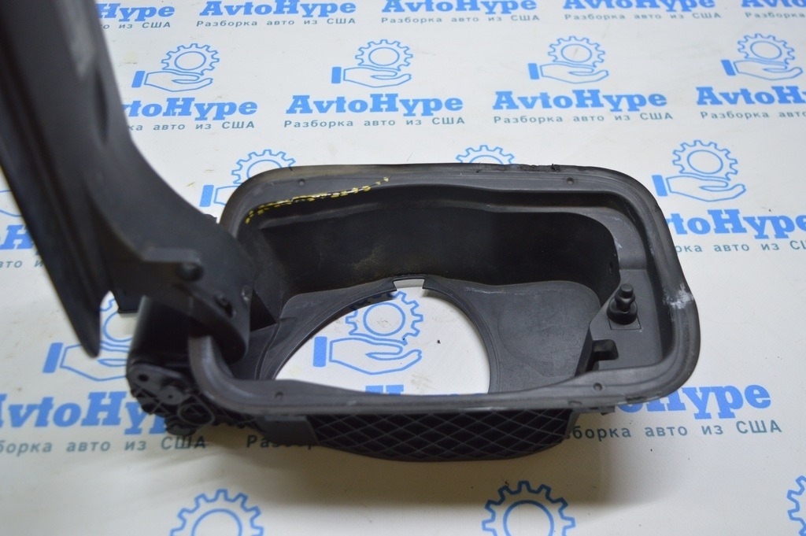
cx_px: 403
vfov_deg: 36.8
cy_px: 268
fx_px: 805
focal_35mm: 36
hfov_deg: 53.2
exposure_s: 1/50
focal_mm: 24
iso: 400
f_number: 4
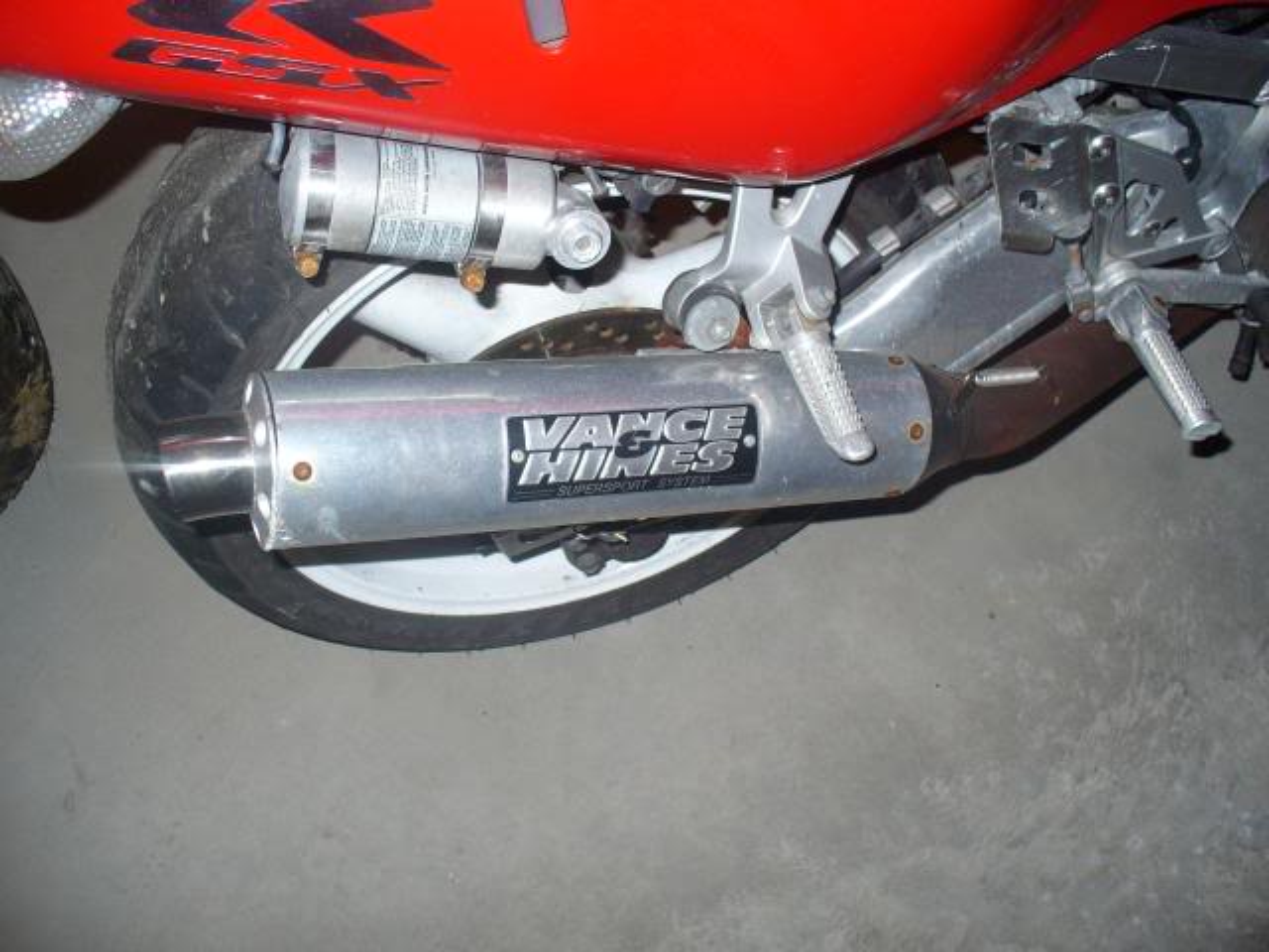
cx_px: 634
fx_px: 1356
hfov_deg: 50.1
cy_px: 476
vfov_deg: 38.7
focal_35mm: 37
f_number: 2.8
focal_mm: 6.1
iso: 100
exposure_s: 1/60
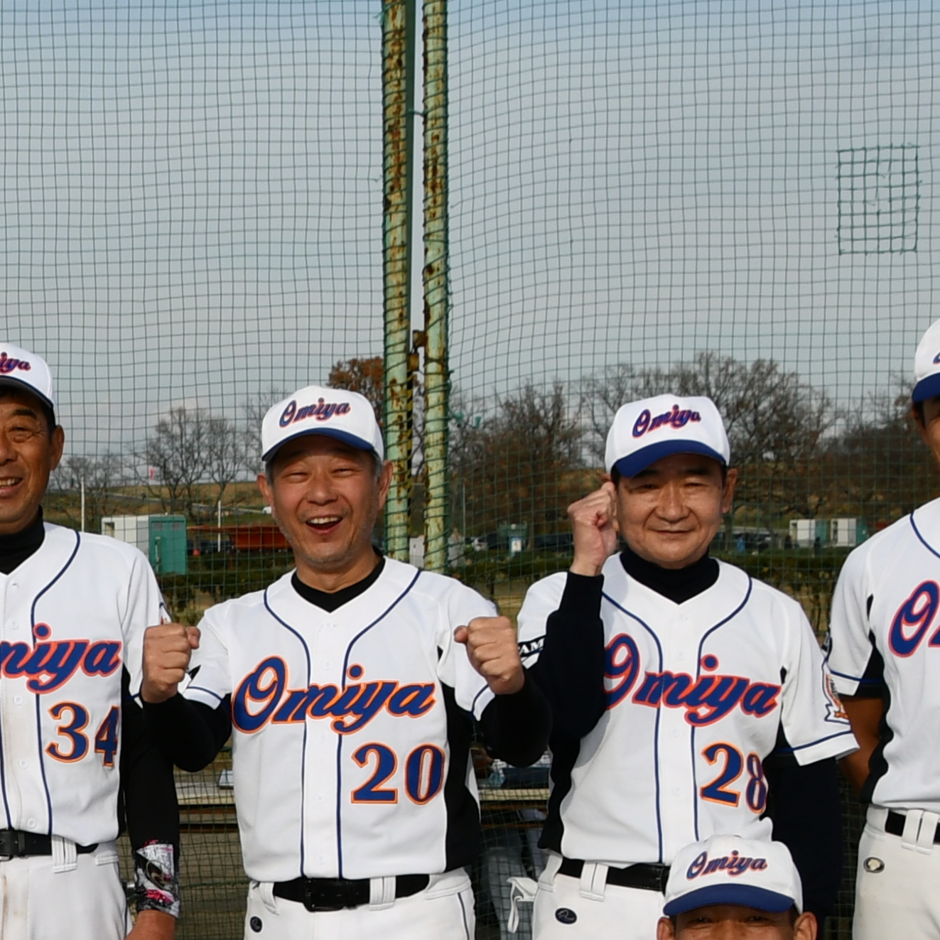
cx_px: -289
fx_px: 3625
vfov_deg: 14.5
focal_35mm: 118
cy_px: 936
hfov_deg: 14.2
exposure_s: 1/250
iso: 100
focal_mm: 22
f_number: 10
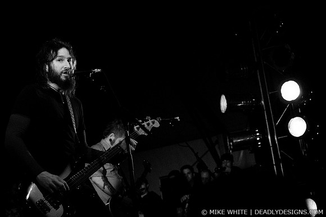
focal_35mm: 66
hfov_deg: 30.6
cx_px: 163
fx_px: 597
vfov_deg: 20.6
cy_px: 108
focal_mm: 44
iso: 800
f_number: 2.8
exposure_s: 1/400
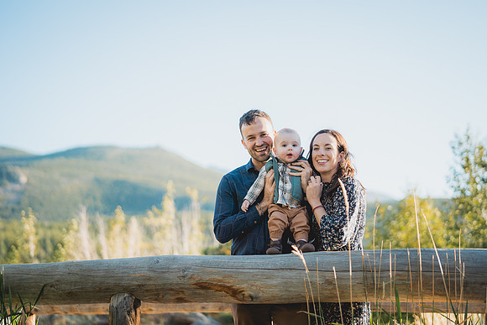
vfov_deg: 23.9
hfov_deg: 35.1
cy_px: 162
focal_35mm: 57
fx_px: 769
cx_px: 244
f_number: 1.4
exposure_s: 1/1600
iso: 100
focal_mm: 50
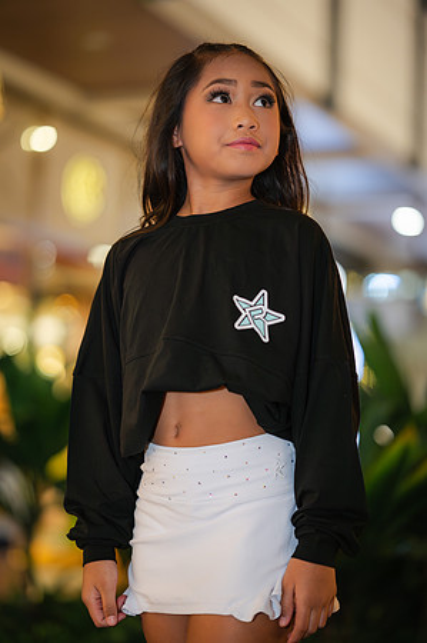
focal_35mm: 85
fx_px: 1516
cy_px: 322
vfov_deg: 23.9
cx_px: 214
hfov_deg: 16.0
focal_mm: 85
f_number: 1.8
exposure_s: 1/200
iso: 400
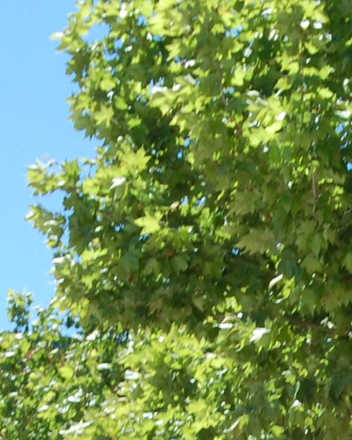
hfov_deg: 6.9
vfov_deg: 8.6
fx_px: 2918
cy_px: 438
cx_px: 318
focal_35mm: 224
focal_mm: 38
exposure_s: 1/250
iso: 200
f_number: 8
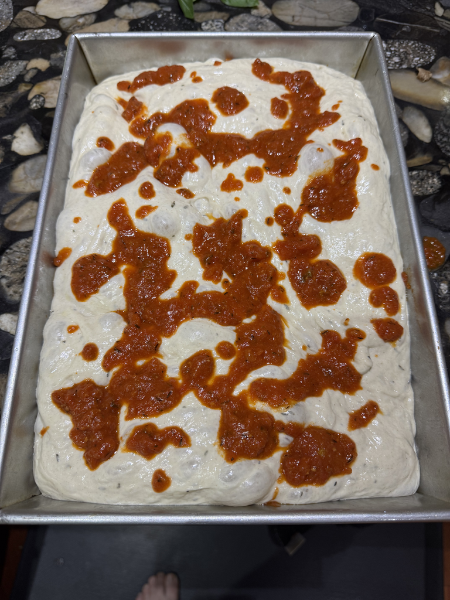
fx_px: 416
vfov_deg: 71.6
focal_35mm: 24
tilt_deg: -68.5
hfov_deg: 56.8
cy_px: 300
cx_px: 225
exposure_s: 1/60
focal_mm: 6.76
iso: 125
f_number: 1.78
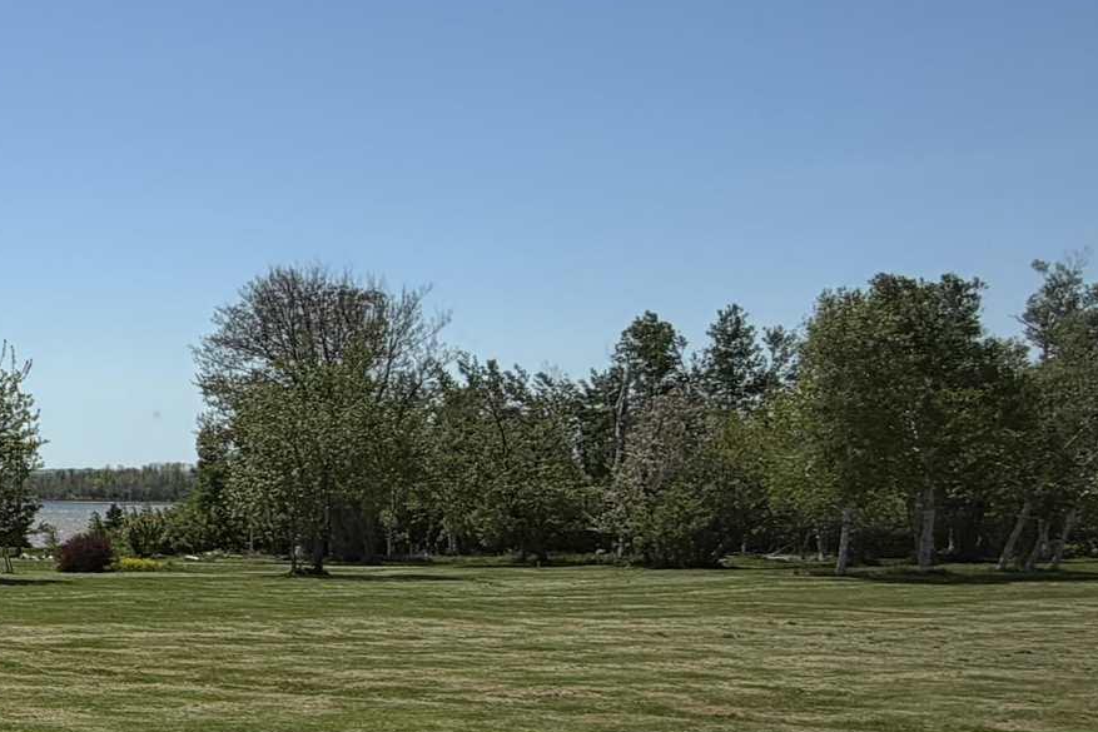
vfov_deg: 25.9
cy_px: 609
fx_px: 1556
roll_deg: -0.2
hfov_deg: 29.2
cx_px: -418
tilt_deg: -4.0
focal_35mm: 51
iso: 20
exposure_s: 1/1050
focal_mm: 2.22
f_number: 2.2
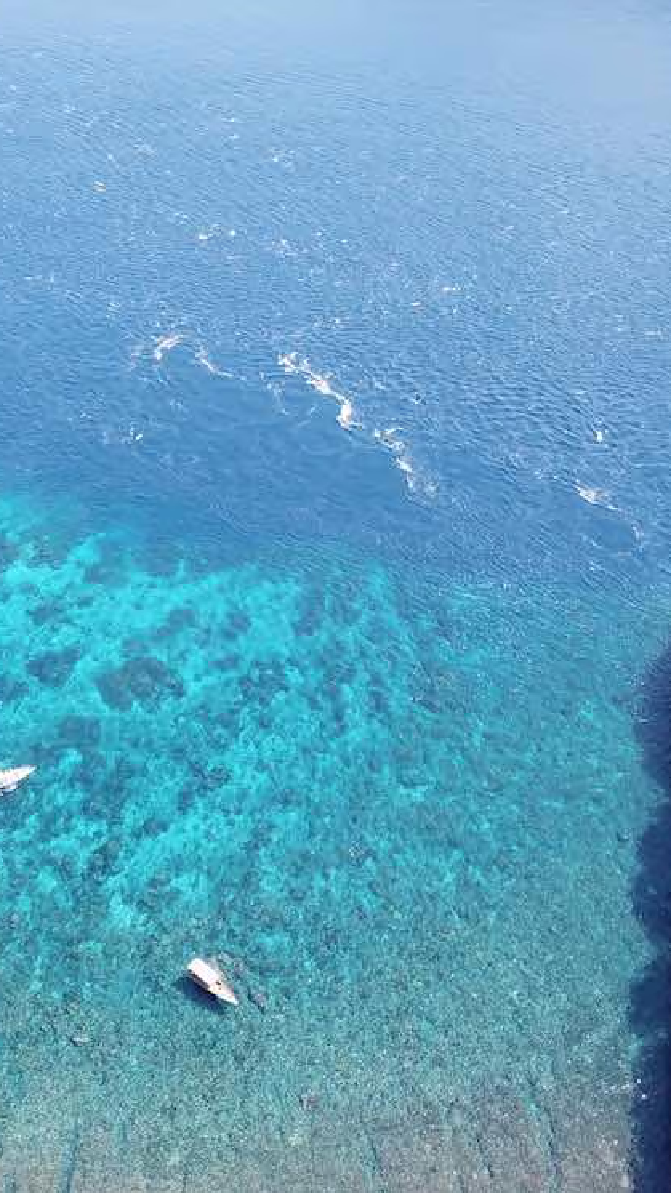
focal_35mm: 38
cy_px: 596
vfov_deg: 52.8
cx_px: 266
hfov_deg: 31.1
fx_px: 1202
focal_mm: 4.73
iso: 100
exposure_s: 1/381
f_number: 2.2
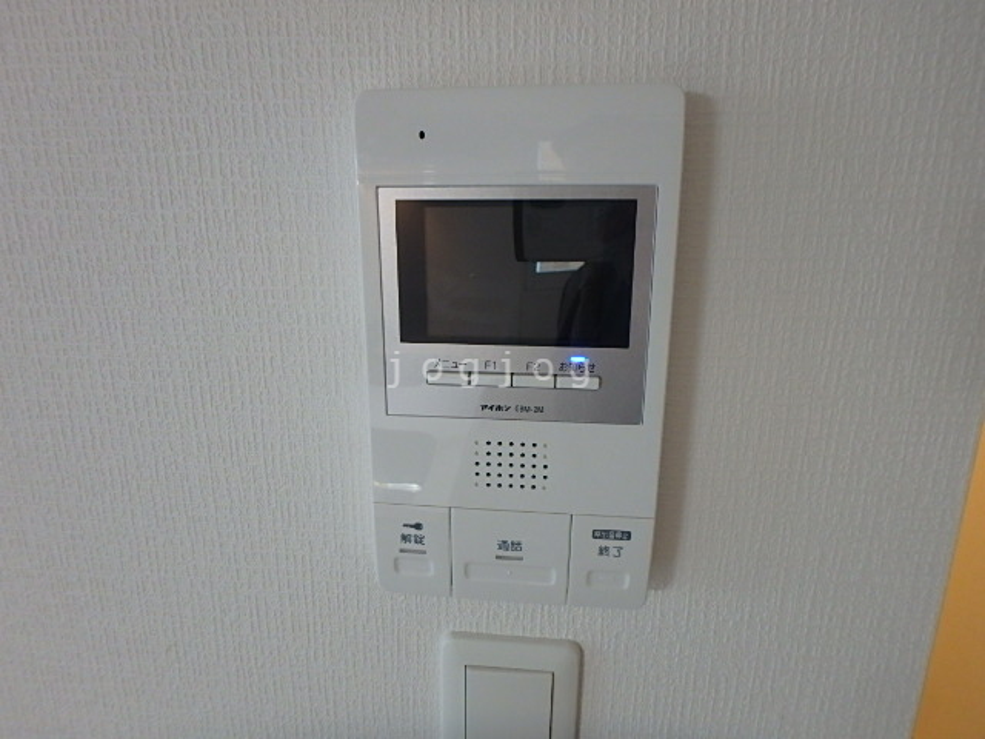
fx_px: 598
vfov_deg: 63.4
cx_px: 492
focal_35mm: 21
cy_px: 370
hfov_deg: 79.0
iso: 500
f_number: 3.5
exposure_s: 1/30
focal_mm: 3.7
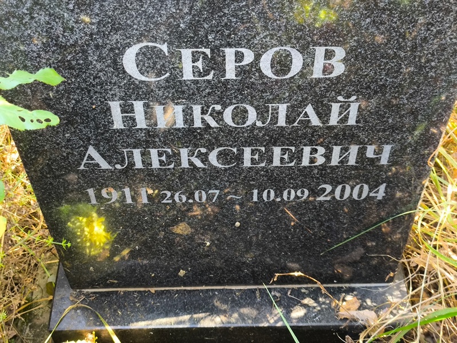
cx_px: 228
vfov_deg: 29.1
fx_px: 660
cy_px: 172
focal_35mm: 50
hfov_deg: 38.2
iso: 250
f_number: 1.7
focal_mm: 4.71
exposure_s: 1/60
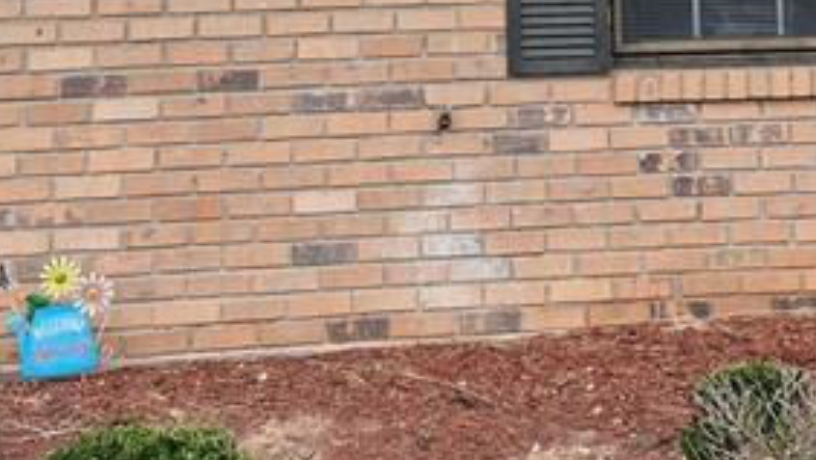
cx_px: 590
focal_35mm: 91
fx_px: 1970
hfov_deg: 23.2
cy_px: -312
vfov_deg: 12.4
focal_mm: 5.4
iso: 25
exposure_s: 1/848
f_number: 1.8
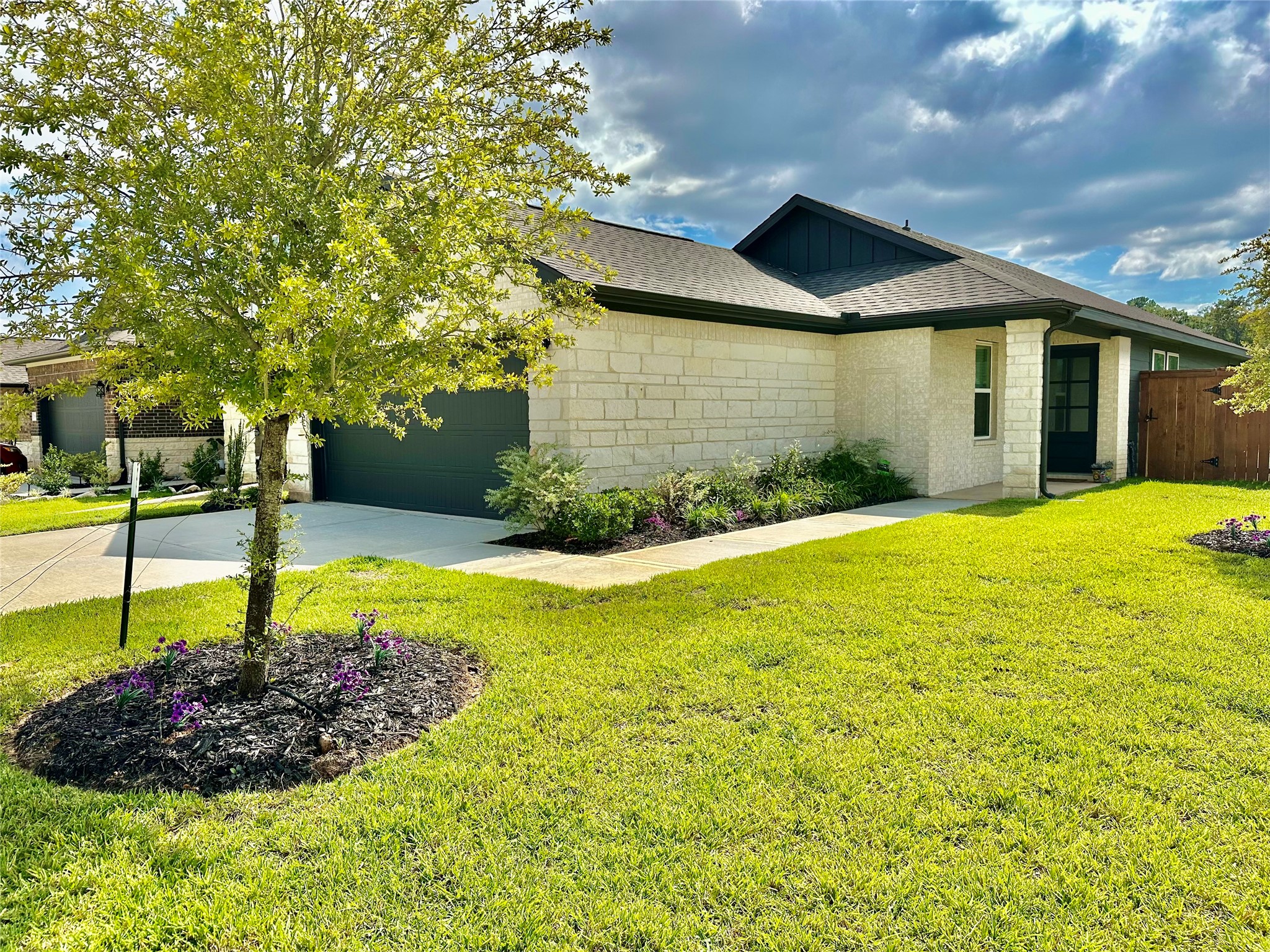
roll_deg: +0.3
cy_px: 476
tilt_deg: -4.7
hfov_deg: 71.6
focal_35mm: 24
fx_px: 881
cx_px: 635
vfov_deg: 56.8
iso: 80
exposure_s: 1/5525
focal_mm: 6.86
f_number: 1.78
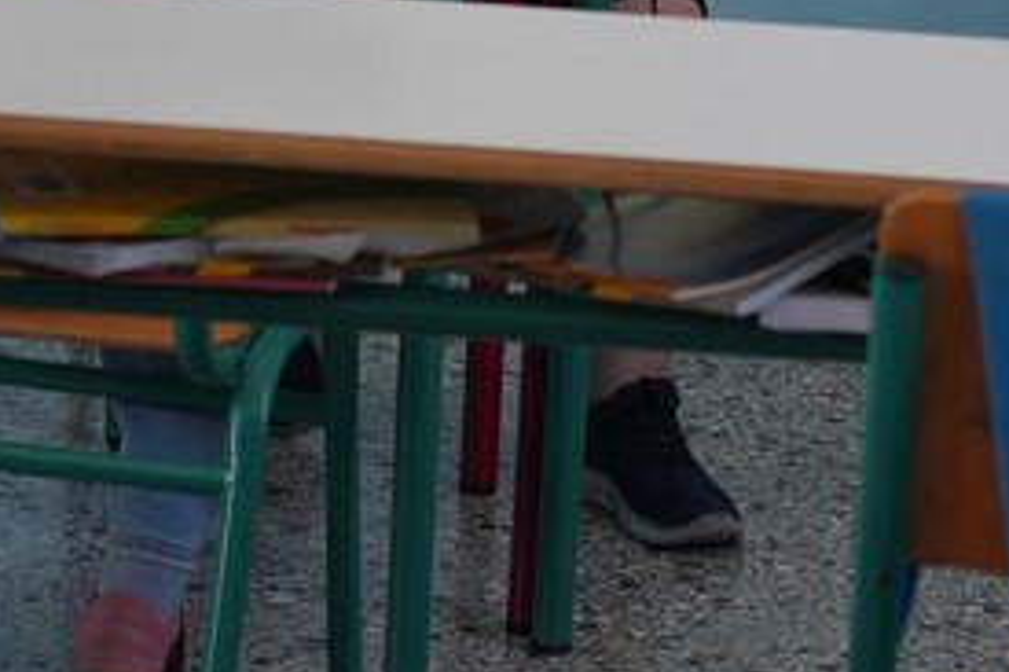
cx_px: 352
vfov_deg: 5.7
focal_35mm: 229
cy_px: -1193
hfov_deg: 9.0
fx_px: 6414
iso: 400
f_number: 2.5
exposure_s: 1/200
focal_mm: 35
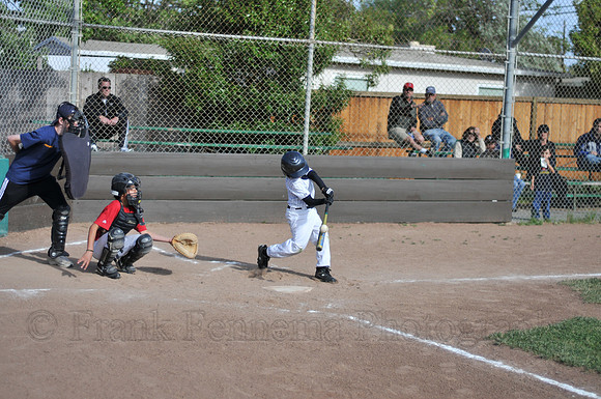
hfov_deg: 27.0
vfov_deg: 18.1
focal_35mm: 75
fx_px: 1250
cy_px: 200
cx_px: 300
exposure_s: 1/8000
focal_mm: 50
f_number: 2
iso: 200
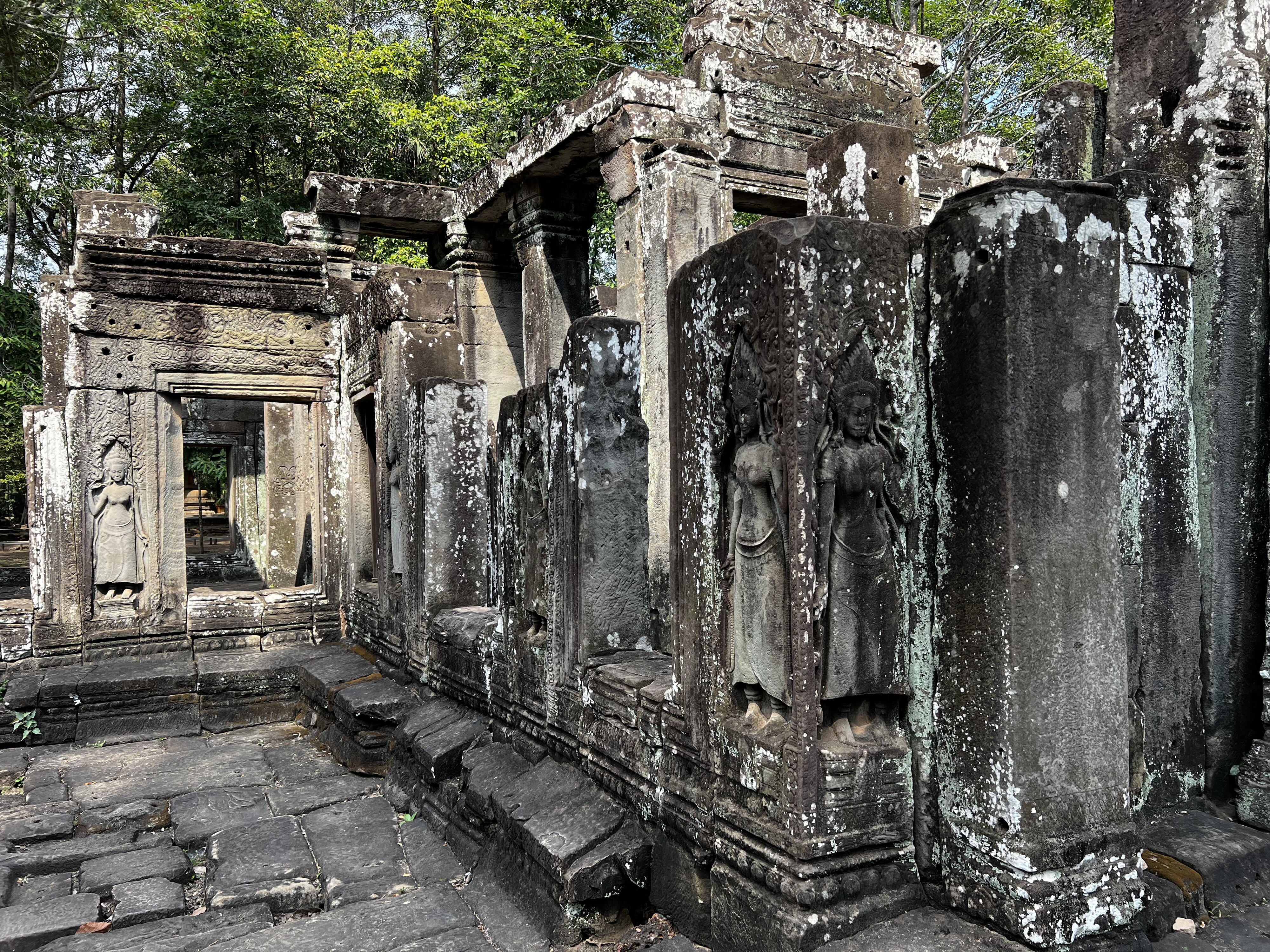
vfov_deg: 53.1
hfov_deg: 67.3
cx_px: 635
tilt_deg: +1.2
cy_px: 476
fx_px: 954
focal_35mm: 26
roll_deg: +1.0
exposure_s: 1/949
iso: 50
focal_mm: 5.7
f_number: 1.5
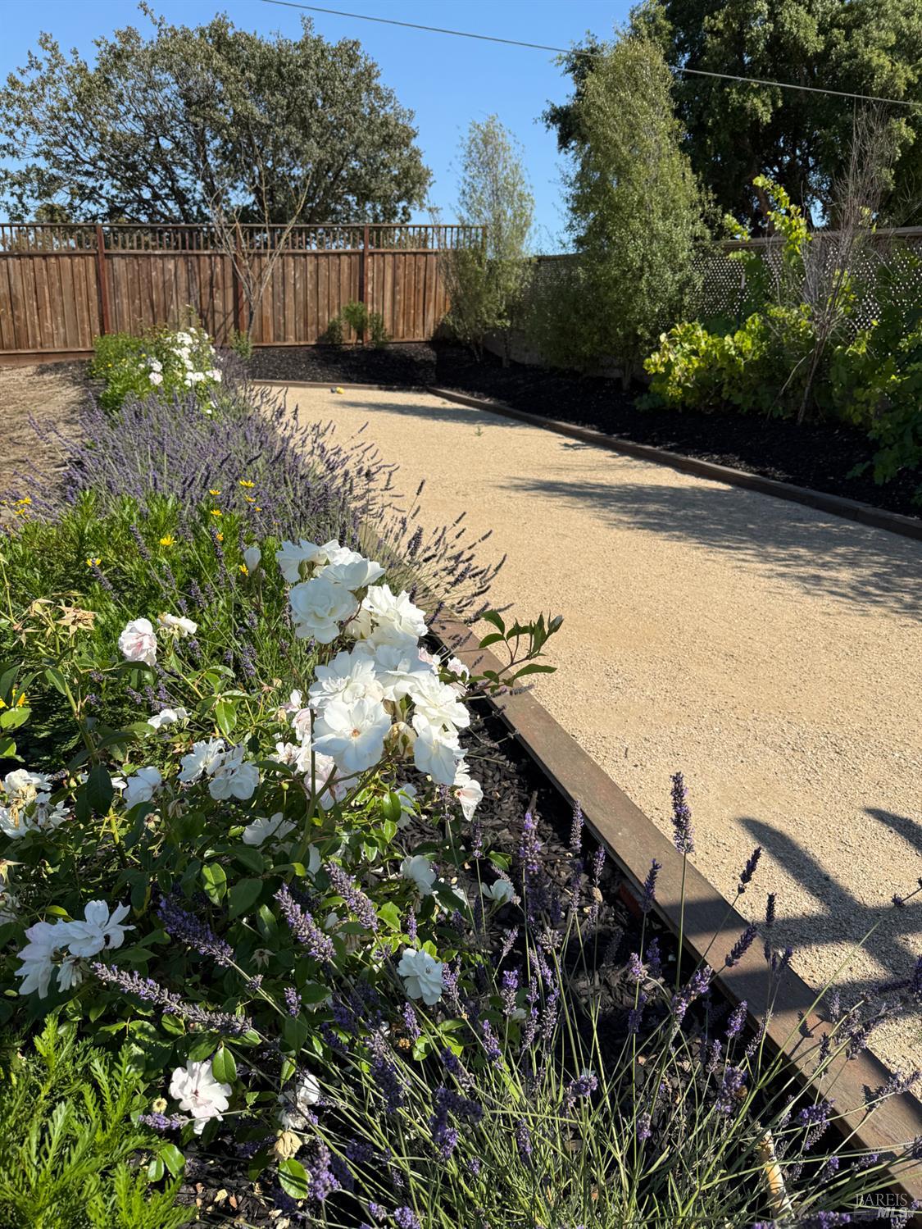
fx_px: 852
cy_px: 614
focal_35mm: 24
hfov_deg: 56.8
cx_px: 461
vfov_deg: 71.6
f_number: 1.78
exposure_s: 1/3953
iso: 80
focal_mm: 6.76
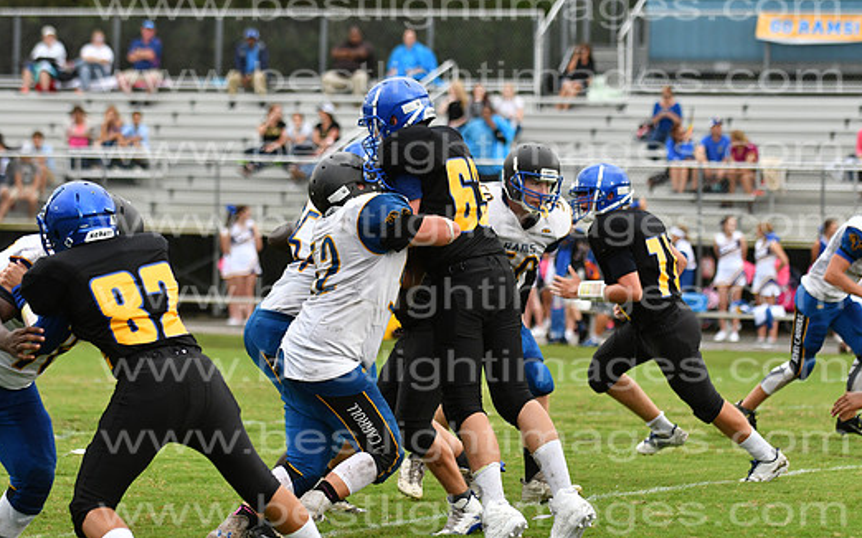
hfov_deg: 8.8
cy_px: 262
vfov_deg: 5.5
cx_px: 474
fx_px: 5590
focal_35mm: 238
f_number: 3.5
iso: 800
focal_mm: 140
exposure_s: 1/2500
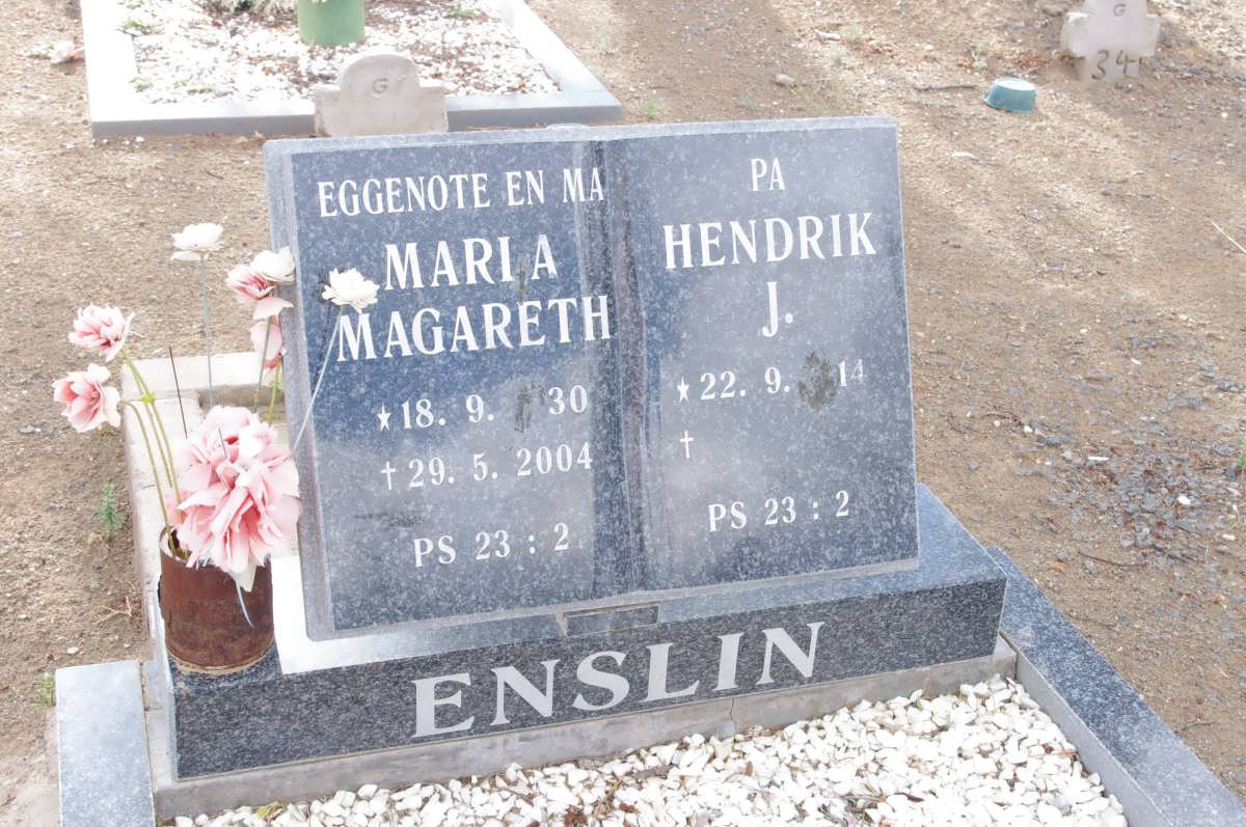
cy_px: 414
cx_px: 623
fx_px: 1694
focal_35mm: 49
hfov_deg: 40.4
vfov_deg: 27.5
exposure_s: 1/125
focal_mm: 32.5
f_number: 11
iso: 800
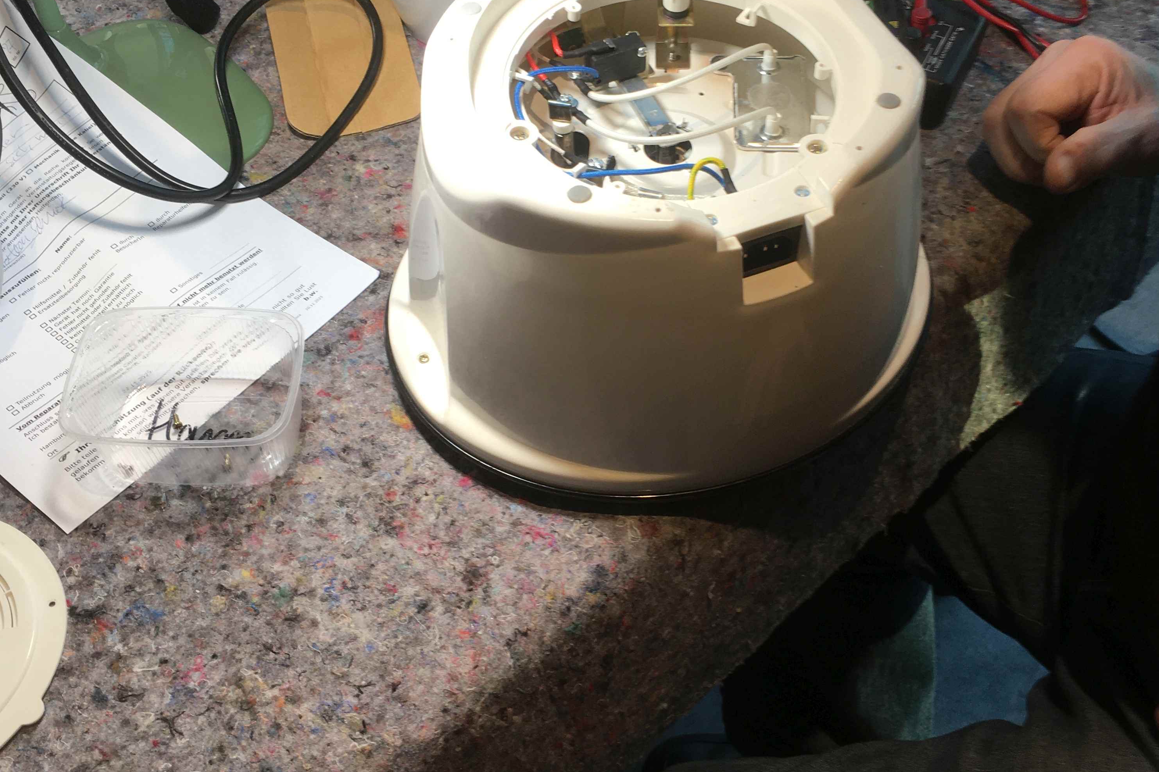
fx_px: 1320
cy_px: 401
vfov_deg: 32.6
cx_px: 578
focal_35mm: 41
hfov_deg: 47.4
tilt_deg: -52.1
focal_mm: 4.15
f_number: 2.2
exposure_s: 1/50
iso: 25
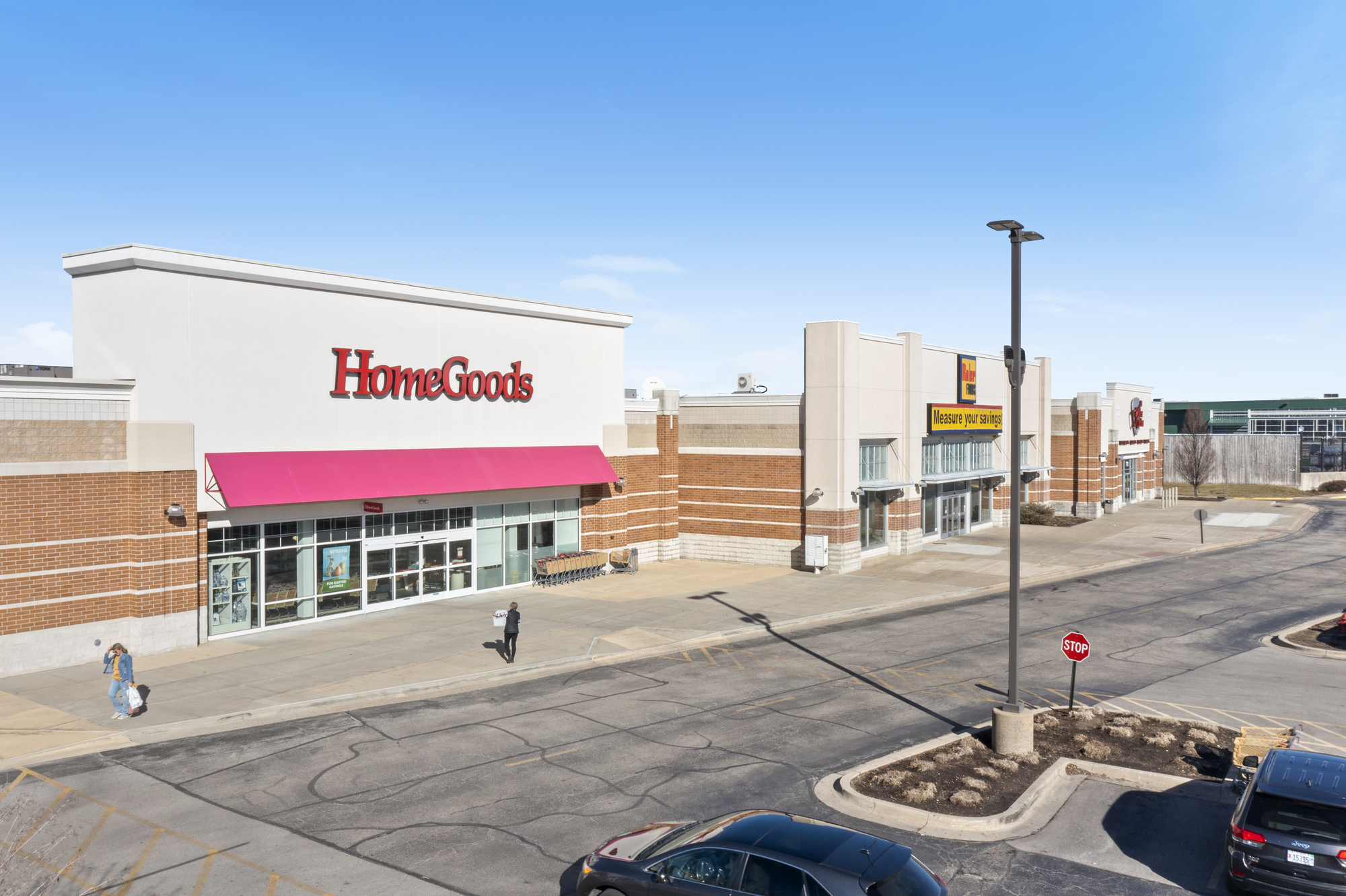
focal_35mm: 28
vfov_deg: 46.4
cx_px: 673
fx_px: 1046
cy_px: 448
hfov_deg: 65.5
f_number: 11
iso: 100
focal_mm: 10.26
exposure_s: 1/100
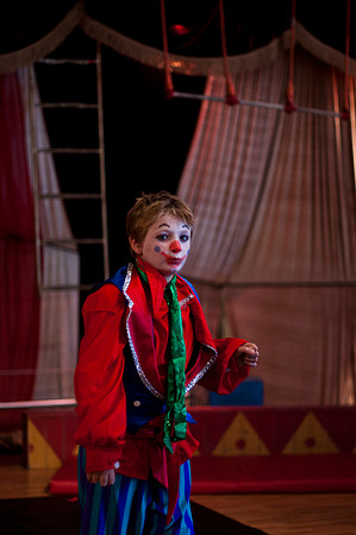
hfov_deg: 18.1
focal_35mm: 75
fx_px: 1115
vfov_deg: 27.0
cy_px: 268
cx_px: 178
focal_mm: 50
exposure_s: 1/200
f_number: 1.4
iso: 800
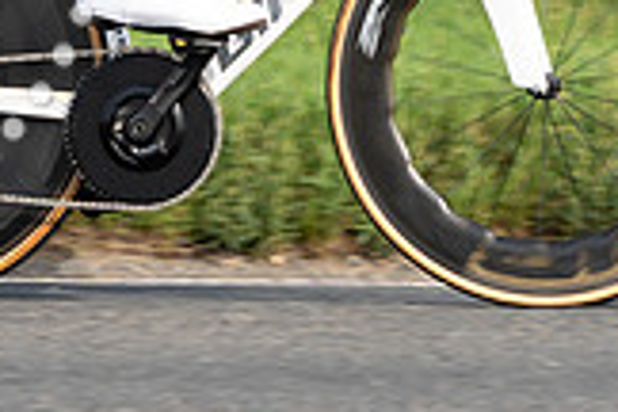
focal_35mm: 240
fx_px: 4120
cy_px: -447
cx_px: 216
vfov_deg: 5.6
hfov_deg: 8.6
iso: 125
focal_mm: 45
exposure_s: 1/640
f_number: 4
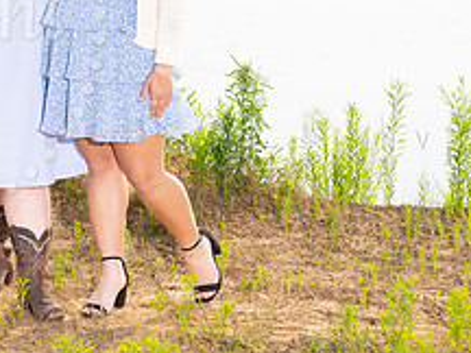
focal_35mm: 235
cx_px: -102
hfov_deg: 8.3
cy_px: 16
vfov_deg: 6.3
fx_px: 3198
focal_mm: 91
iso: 320
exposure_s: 1/200
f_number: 7.1
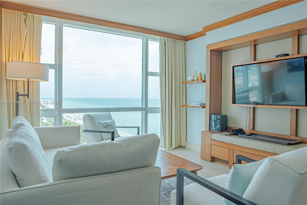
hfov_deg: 73.8
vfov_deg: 53.1
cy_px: 102
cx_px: 154
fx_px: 205
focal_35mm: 24
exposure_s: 1/125
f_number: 9
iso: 100
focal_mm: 16
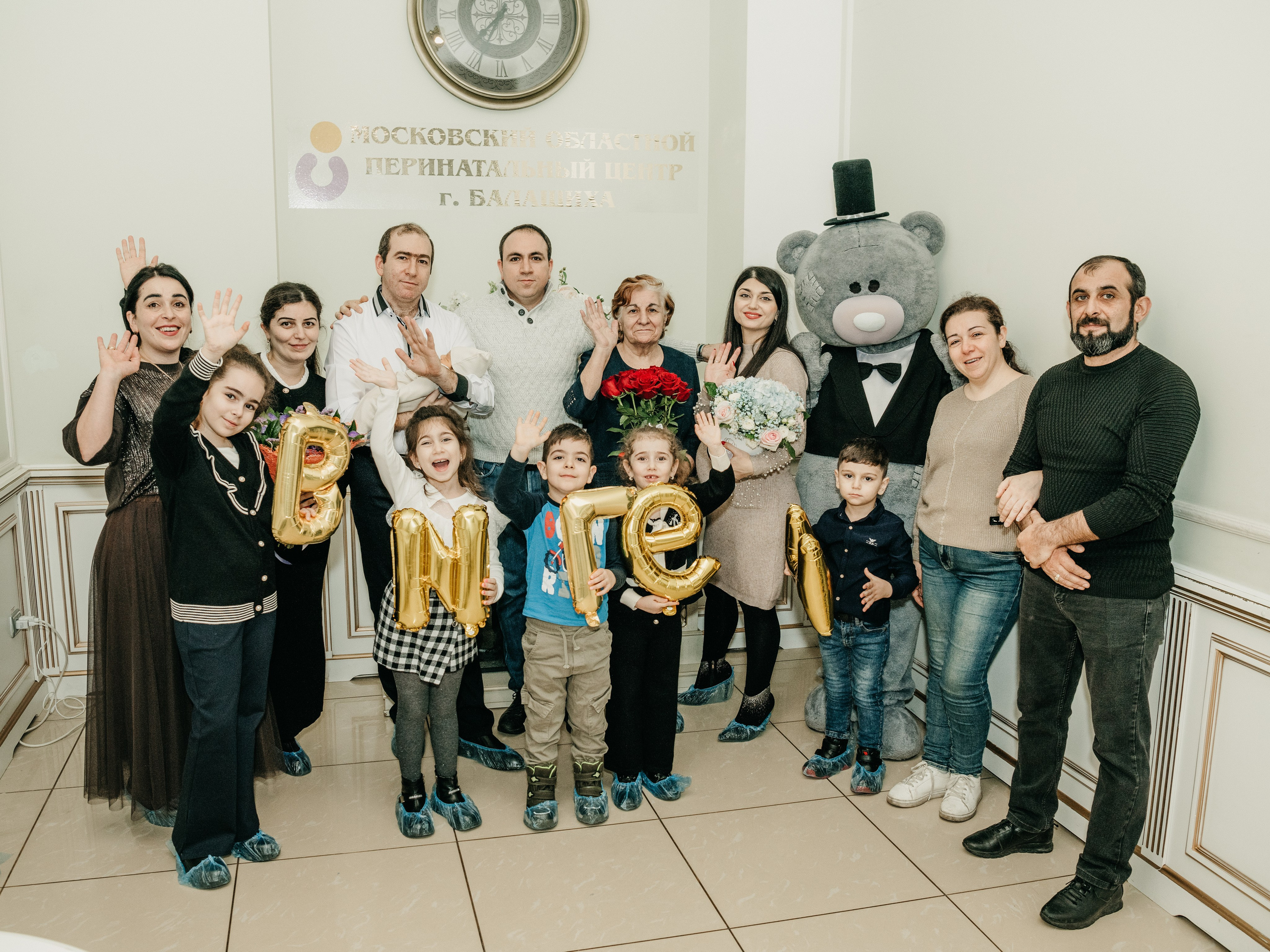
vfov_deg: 47.0
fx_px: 1095
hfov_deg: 60.2
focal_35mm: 30
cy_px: 490
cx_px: 607
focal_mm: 24
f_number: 4.5
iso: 320
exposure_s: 1/160
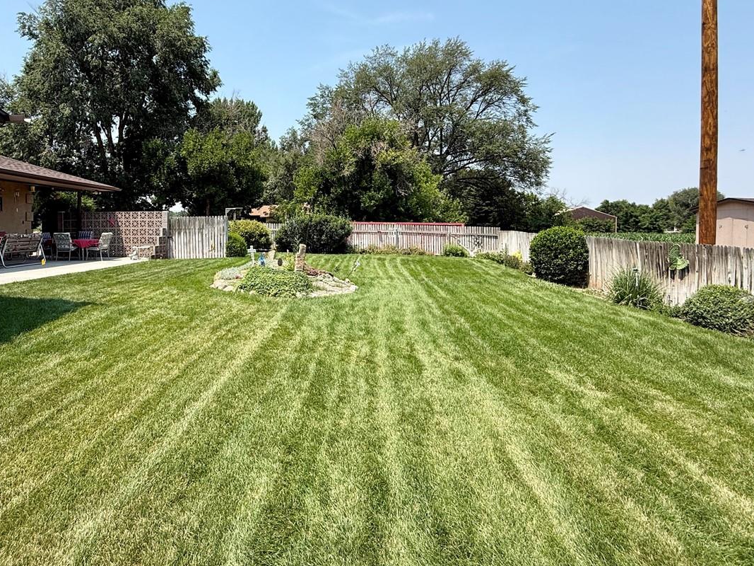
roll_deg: -0.5
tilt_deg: -1.1
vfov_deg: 63.0
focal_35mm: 21
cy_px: 232
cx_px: 312
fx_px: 457
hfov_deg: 78.3
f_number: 2.2
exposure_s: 1/1431
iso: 50
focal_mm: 2.22
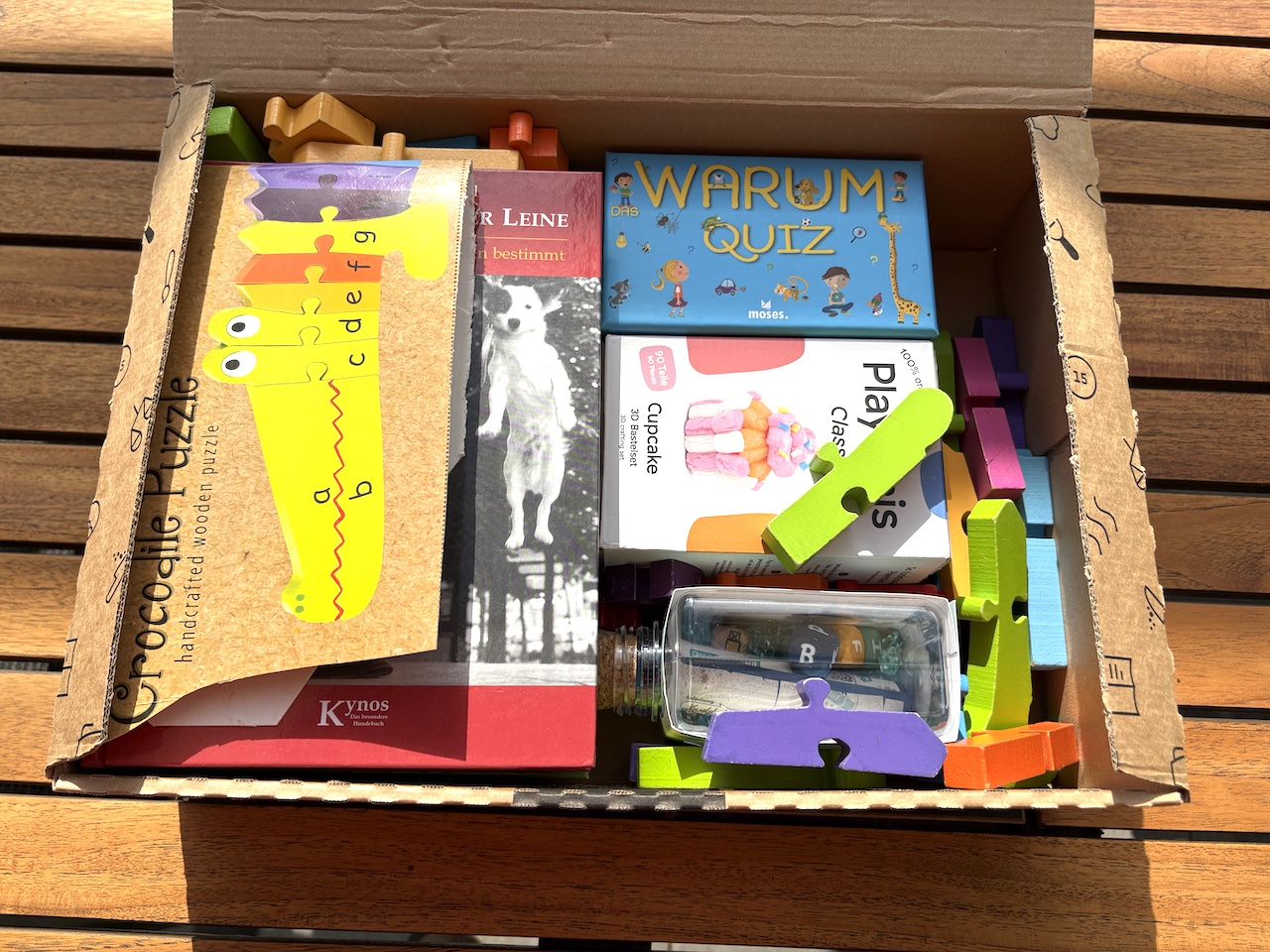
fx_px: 954
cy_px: 476
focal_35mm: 26
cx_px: 635
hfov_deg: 67.3
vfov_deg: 53.1
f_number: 1.6
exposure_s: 1/3831
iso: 50
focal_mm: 5.96
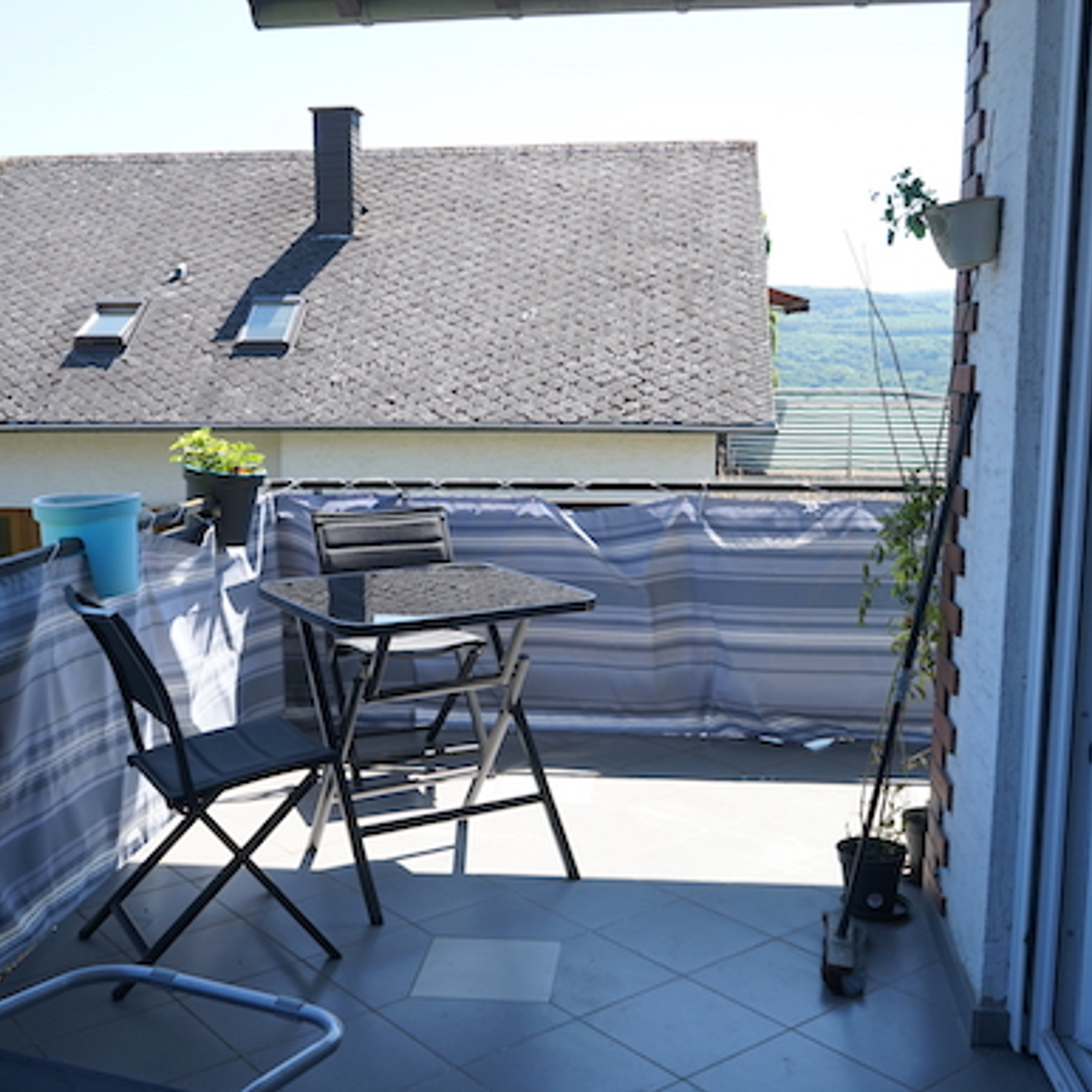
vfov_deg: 44.9
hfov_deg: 44.9
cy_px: 554
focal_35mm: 37
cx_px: 489
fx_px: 1321
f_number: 9
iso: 500
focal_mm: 28
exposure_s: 1/320
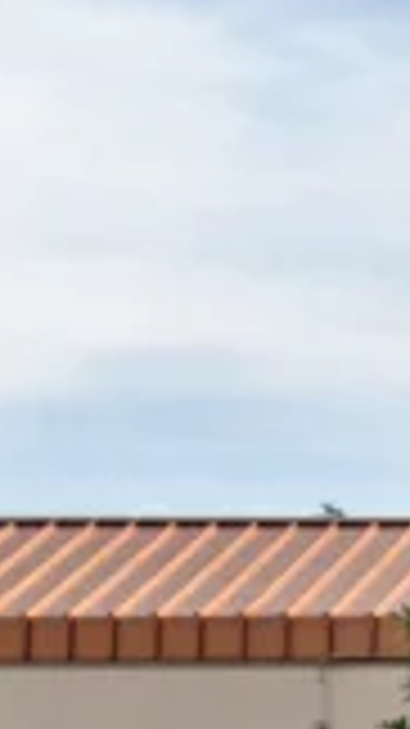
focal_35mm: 175
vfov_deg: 12.3
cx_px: 1548
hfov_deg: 6.0
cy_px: 459
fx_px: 3386
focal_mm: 24
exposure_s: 1/160
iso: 100
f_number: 8
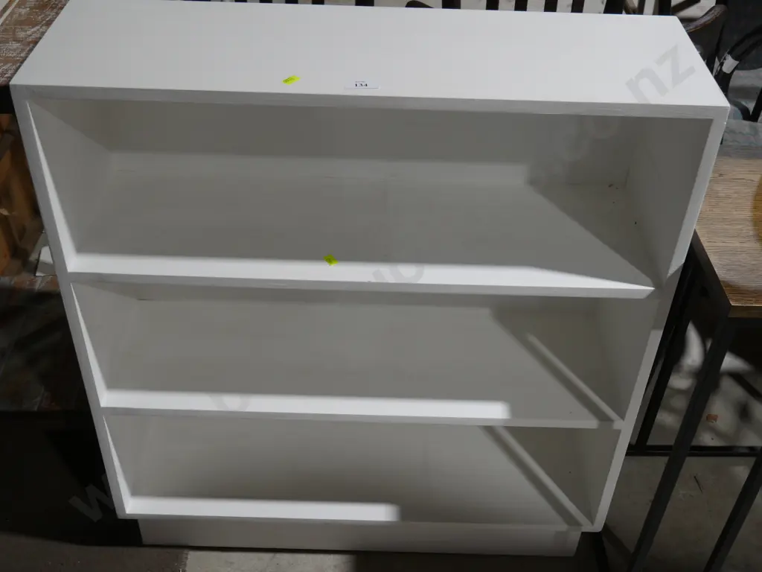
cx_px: 381
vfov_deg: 36.0
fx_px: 881
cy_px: 286
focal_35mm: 40
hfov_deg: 46.8
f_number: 4.5
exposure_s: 1/60
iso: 320
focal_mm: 20
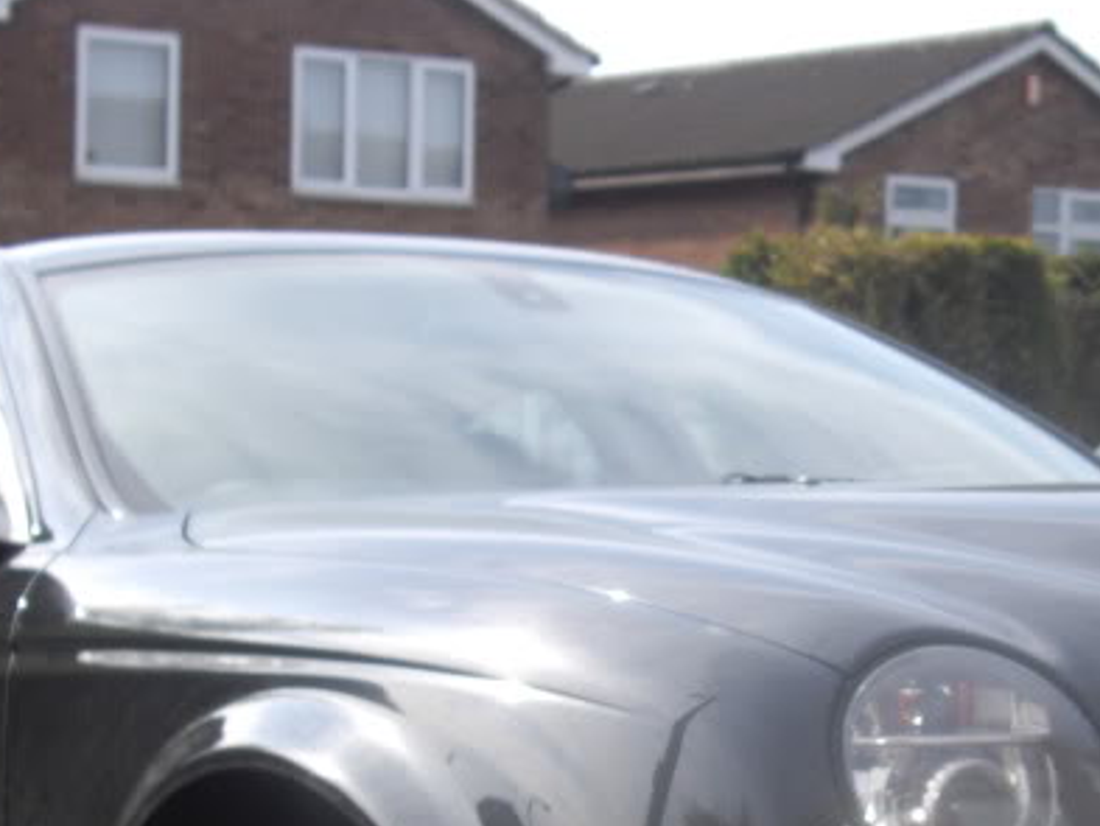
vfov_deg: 14.7
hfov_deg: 19.7
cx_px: 764
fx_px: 3147
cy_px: 792
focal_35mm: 99
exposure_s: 1/400
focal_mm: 7.9
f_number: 2.8
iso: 50
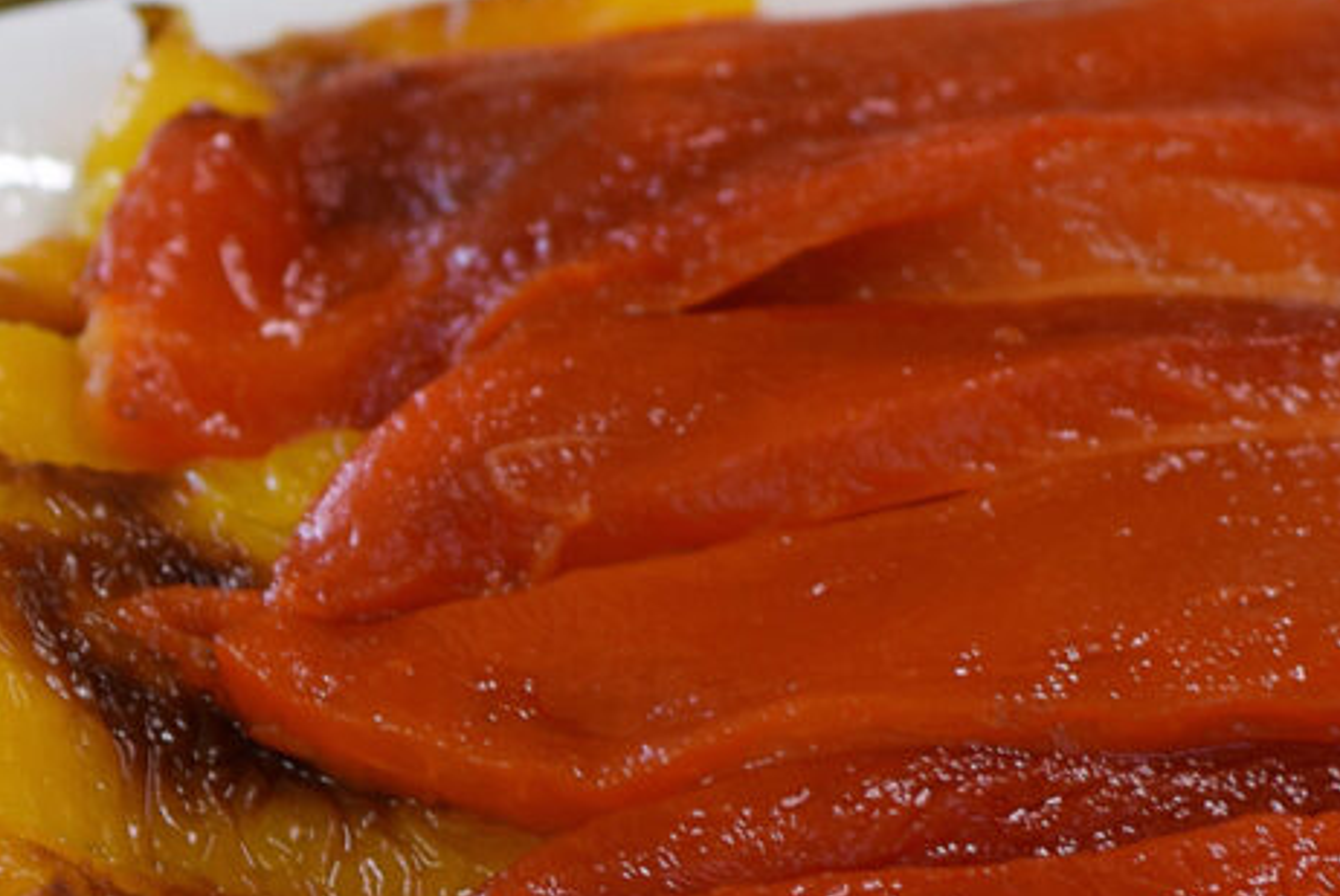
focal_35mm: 136
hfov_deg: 14.9
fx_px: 5078
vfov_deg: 10.1
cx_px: 1204
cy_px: 283
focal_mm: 35
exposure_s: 1/6
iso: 100
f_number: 4
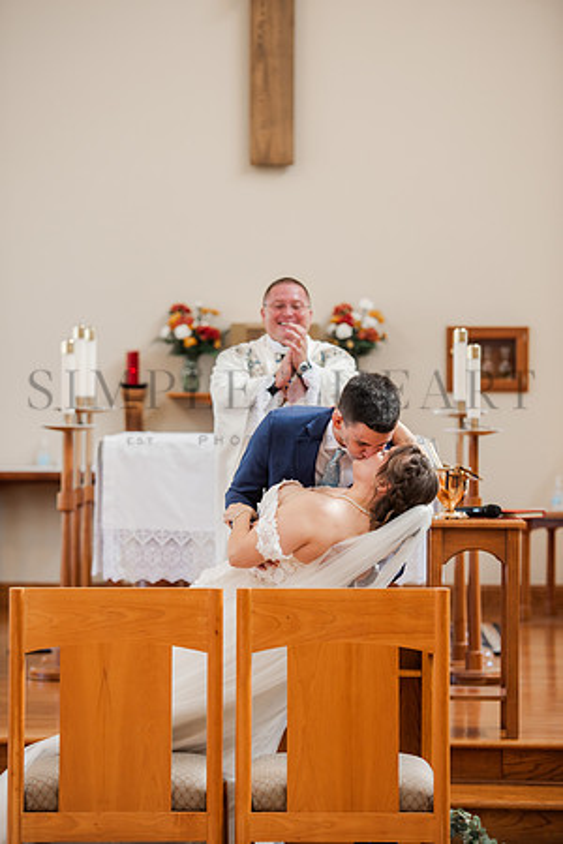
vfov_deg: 17.6
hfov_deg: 11.8
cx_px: 282
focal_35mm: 116
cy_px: 422
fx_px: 2721
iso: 400
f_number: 2.8
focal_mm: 116
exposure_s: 1/250
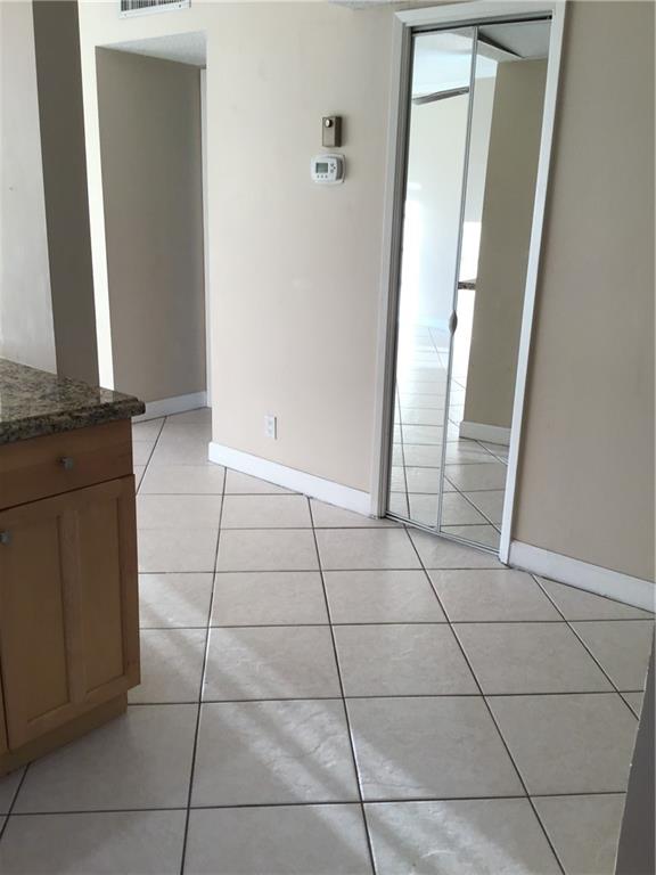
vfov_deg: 58.4
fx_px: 783
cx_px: 328
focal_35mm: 31
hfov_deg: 45.4
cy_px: 438
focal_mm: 3.3
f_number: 2.4
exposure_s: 1/60
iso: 25
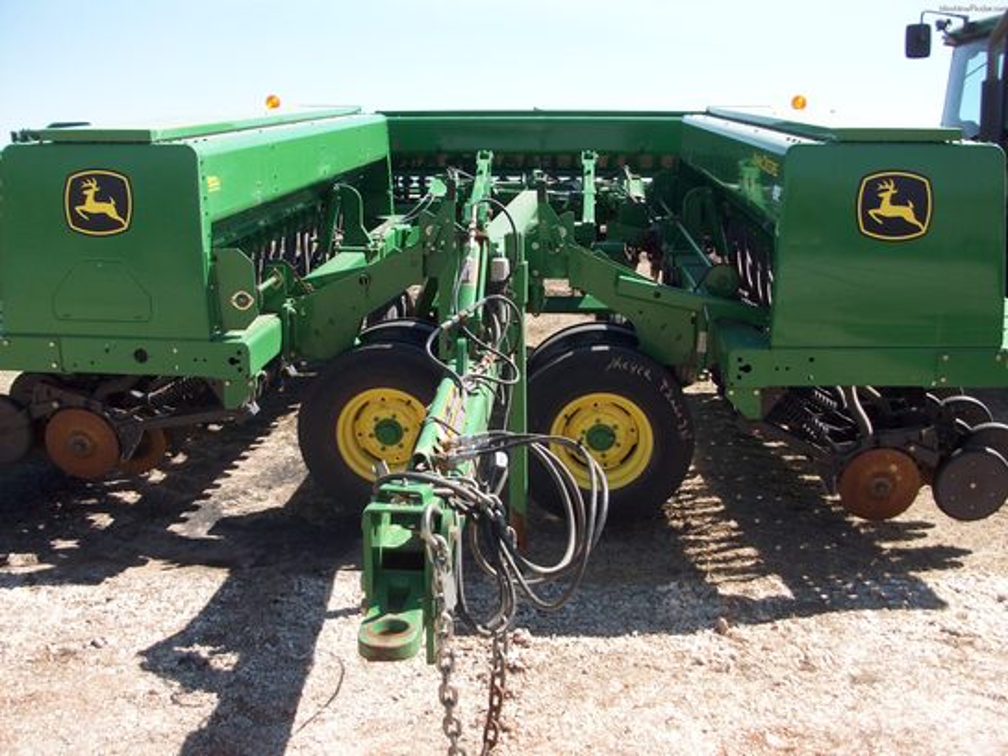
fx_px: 990
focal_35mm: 34
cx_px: 504
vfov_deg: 41.8
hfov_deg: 54.0
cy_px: 378
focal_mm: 5.7
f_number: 2.8
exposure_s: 1/647
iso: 64
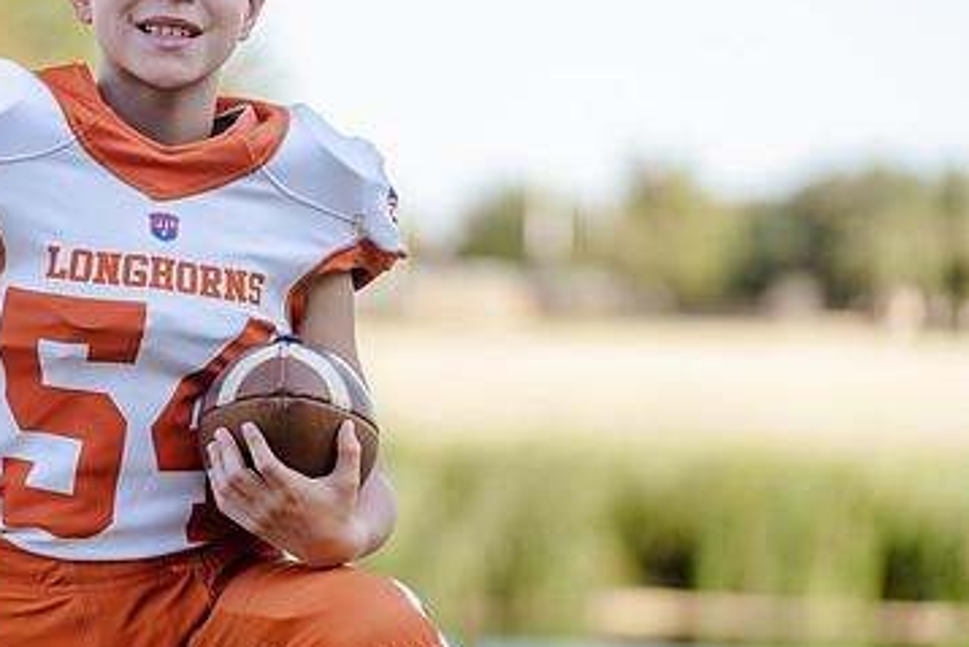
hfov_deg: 10.1
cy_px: 234
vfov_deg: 6.7
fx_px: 5493
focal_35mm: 204
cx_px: 187
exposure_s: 1/320
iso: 125
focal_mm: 126
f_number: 3.2
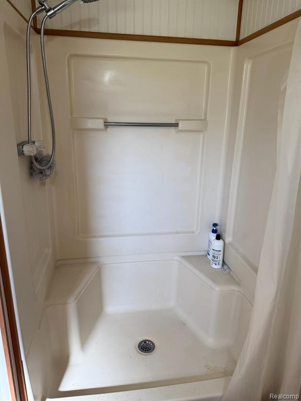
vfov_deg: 71.6
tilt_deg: -14.5
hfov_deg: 56.8
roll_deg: -2.0
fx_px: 278
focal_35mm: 24
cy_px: 200
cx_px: 150
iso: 160
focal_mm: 6.76
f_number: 1.78
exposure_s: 1/120
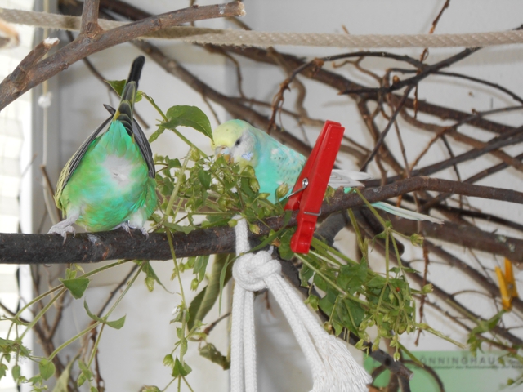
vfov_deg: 12.5
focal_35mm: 119
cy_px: 196
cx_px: 262
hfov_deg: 16.6
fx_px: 1798
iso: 200
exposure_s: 1/60
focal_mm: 21.2
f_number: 5.5
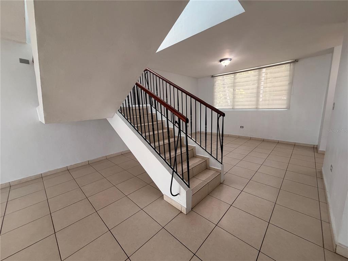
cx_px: 174
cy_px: 130
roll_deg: +2.8
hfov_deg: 102.1
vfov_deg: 85.7
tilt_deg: -9.8
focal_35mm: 14
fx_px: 141
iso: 250
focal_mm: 2.22
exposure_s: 1/120
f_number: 2.2
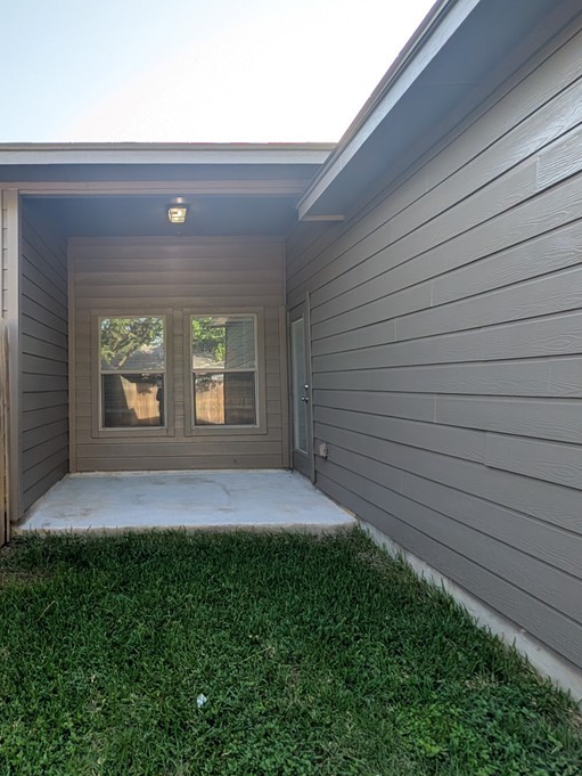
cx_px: 174
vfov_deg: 87.7
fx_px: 403
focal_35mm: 18
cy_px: 373
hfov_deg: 68.6
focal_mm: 2.02
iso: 47
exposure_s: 1/1147
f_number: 1.7
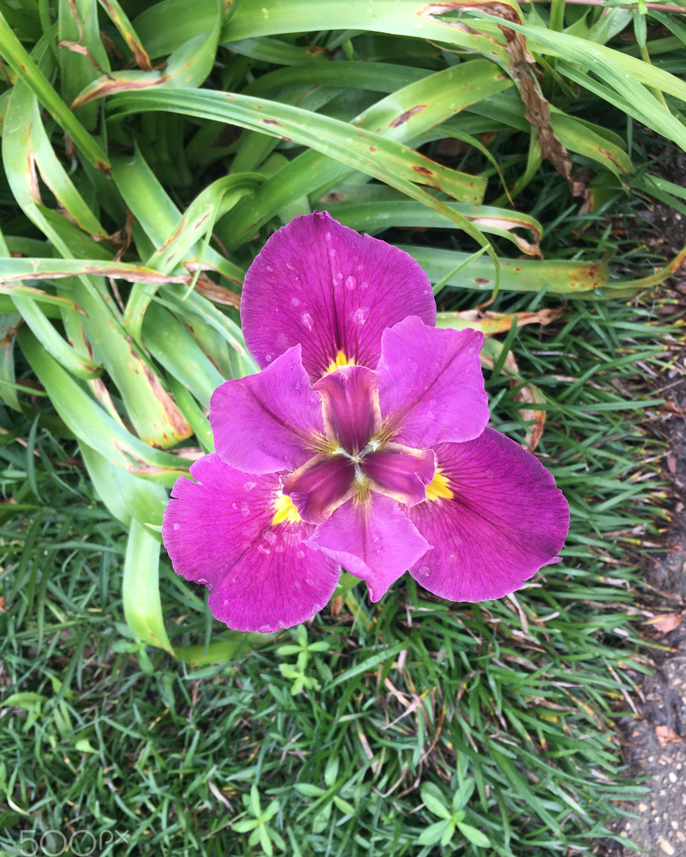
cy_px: 451
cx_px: 335
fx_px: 787
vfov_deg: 57.1
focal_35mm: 31
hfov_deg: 47.1
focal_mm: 4.15
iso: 25
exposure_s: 1/127
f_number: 2.2
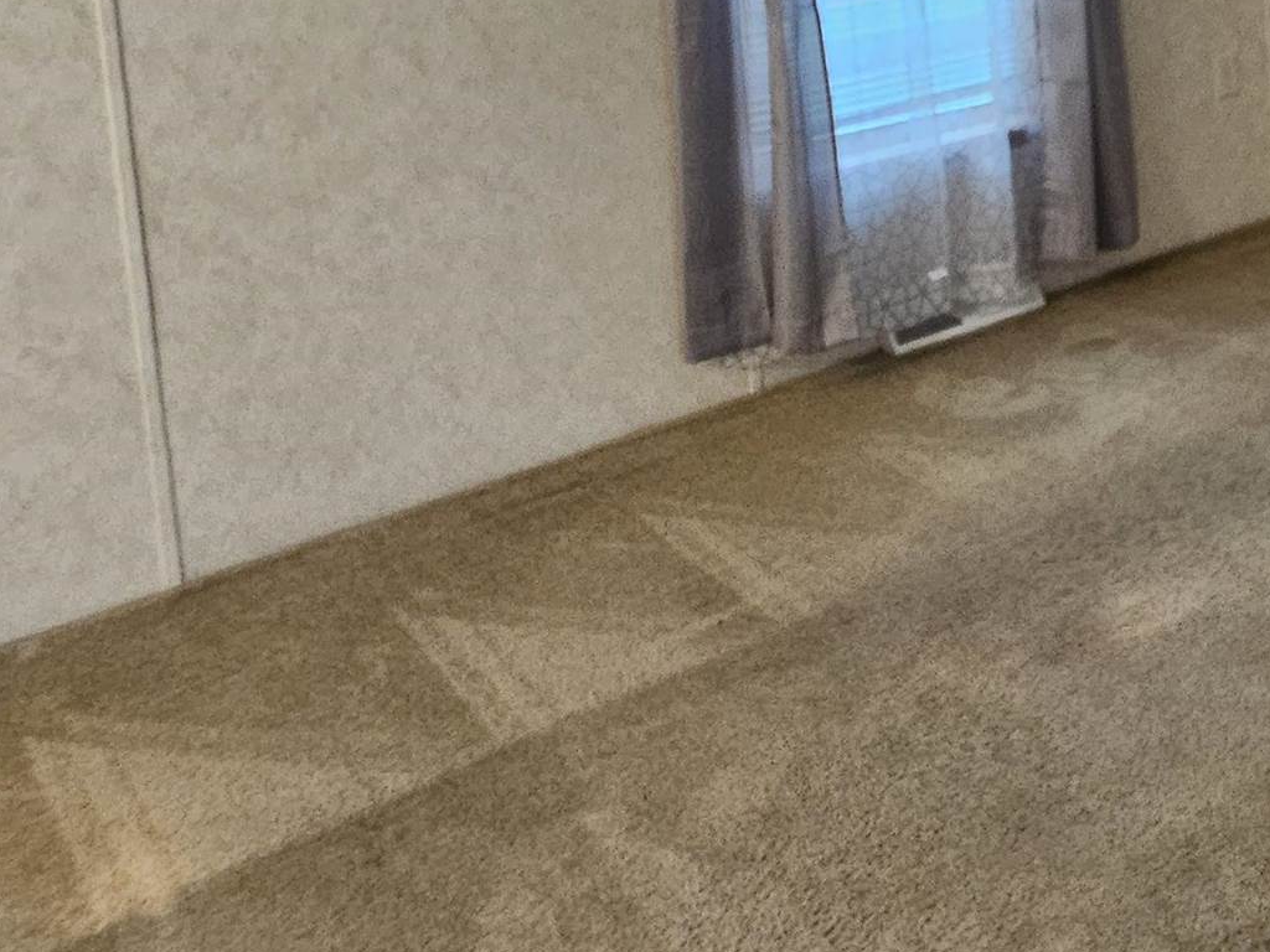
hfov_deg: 36.8
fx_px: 1431
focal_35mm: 39
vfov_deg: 31.6
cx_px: 1521
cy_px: -152
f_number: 2.2
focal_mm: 2.2
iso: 400
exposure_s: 1/40
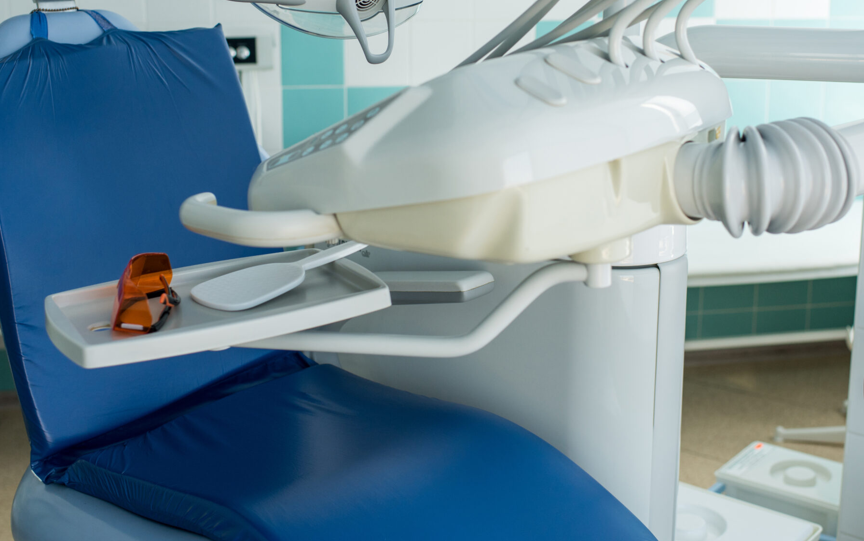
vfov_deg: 25.2
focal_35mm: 51
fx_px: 1201
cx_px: 459
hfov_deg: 39.5
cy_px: 168
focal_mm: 35
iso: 400
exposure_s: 1/160
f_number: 3.5
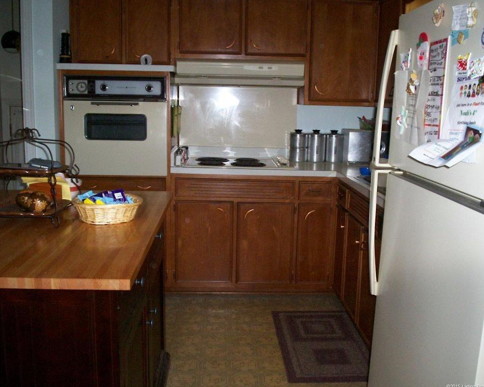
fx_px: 544
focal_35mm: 38
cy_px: 195
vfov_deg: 39.2
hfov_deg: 47.9
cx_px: 260
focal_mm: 5.9
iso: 140
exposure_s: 1/64
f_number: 4.5
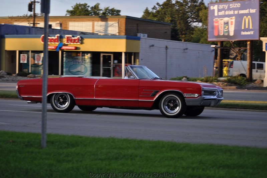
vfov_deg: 13.0
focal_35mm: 105
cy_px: 89
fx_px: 778
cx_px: 134
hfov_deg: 19.5
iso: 400
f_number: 5
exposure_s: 1/400
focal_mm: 70
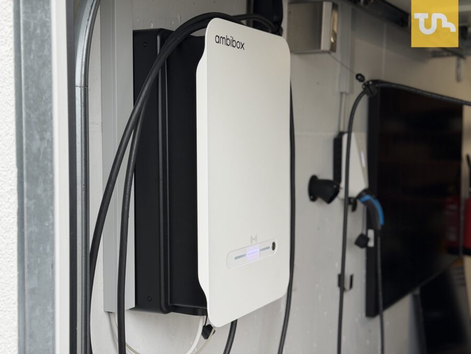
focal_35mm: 48
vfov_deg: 30.3
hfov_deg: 39.7
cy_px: 177
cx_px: 236
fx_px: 653
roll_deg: +0.3
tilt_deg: -4.5
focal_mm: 6.76
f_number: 1.78
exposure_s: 1/146
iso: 50
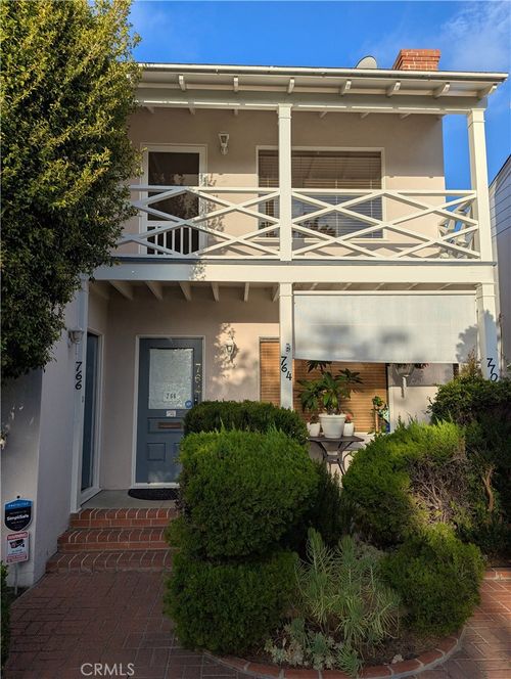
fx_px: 471
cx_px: 256
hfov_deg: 56.9
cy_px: 340
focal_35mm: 24
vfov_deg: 71.5
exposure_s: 1/2463
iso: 47
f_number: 1.85
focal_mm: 6.81
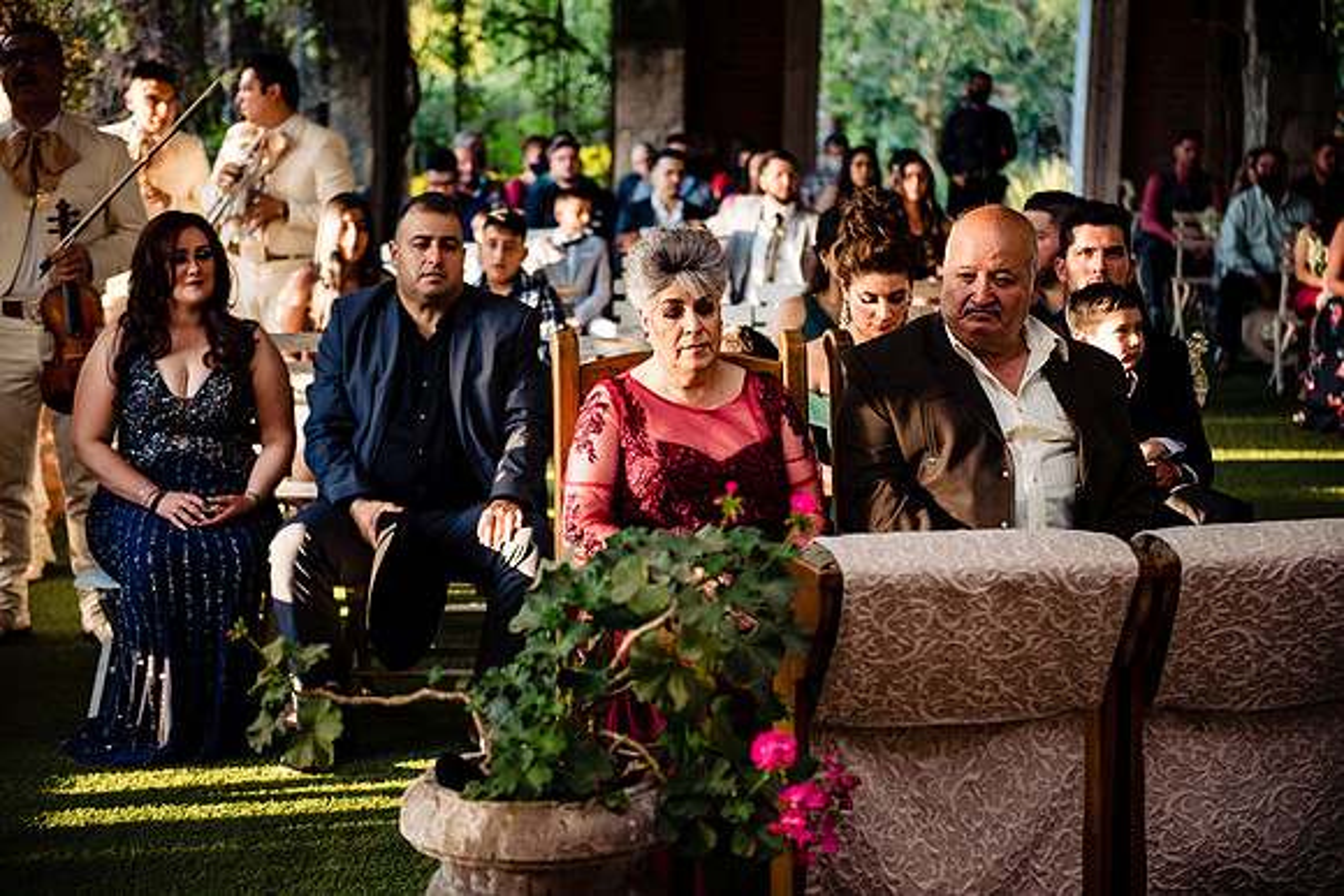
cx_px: 672
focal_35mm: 70
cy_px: 448
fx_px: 2614
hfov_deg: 28.8
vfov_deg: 19.5
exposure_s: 1/250
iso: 800
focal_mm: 70
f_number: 2.8
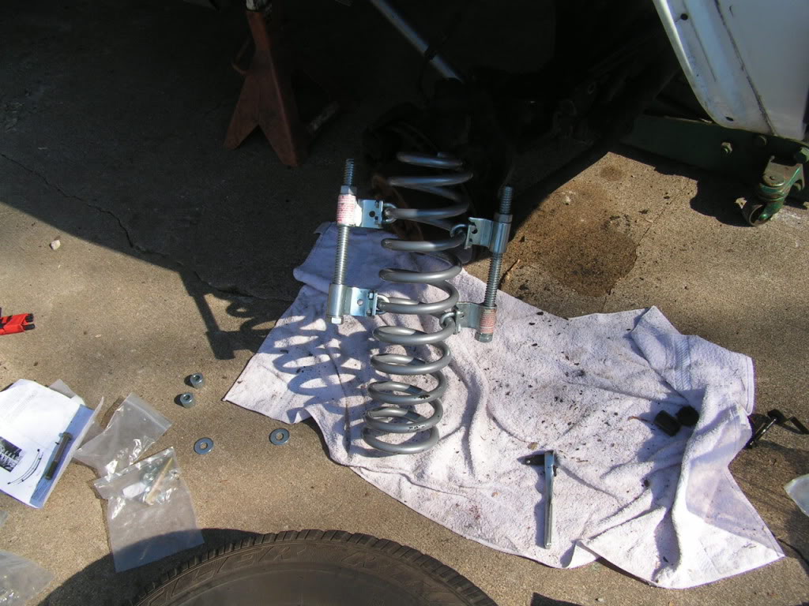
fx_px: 888
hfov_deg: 49.0
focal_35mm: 38
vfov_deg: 37.7
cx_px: 404
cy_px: 303
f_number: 5.6
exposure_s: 1/250
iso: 50
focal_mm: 6.3
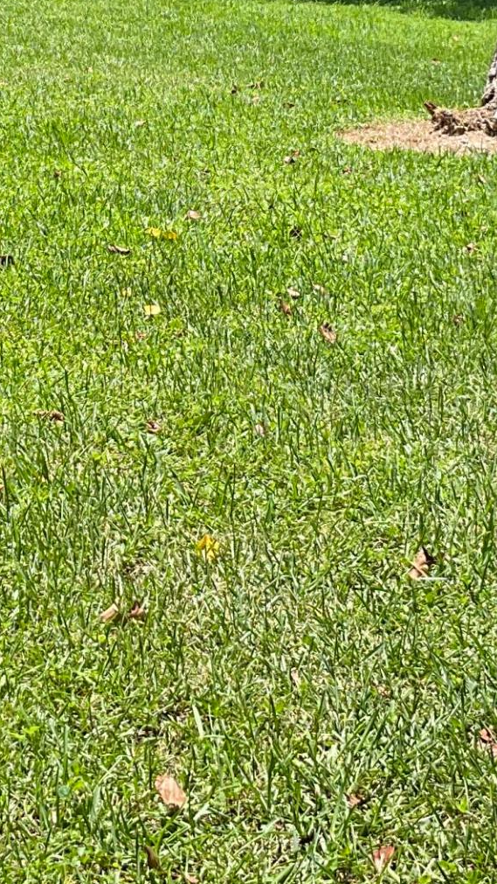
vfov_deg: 23.2
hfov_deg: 13.4
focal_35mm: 90
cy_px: 126
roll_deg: +1.6
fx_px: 2108
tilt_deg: -8.5
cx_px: 190
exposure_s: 1/792
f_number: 1.8
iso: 16
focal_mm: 3
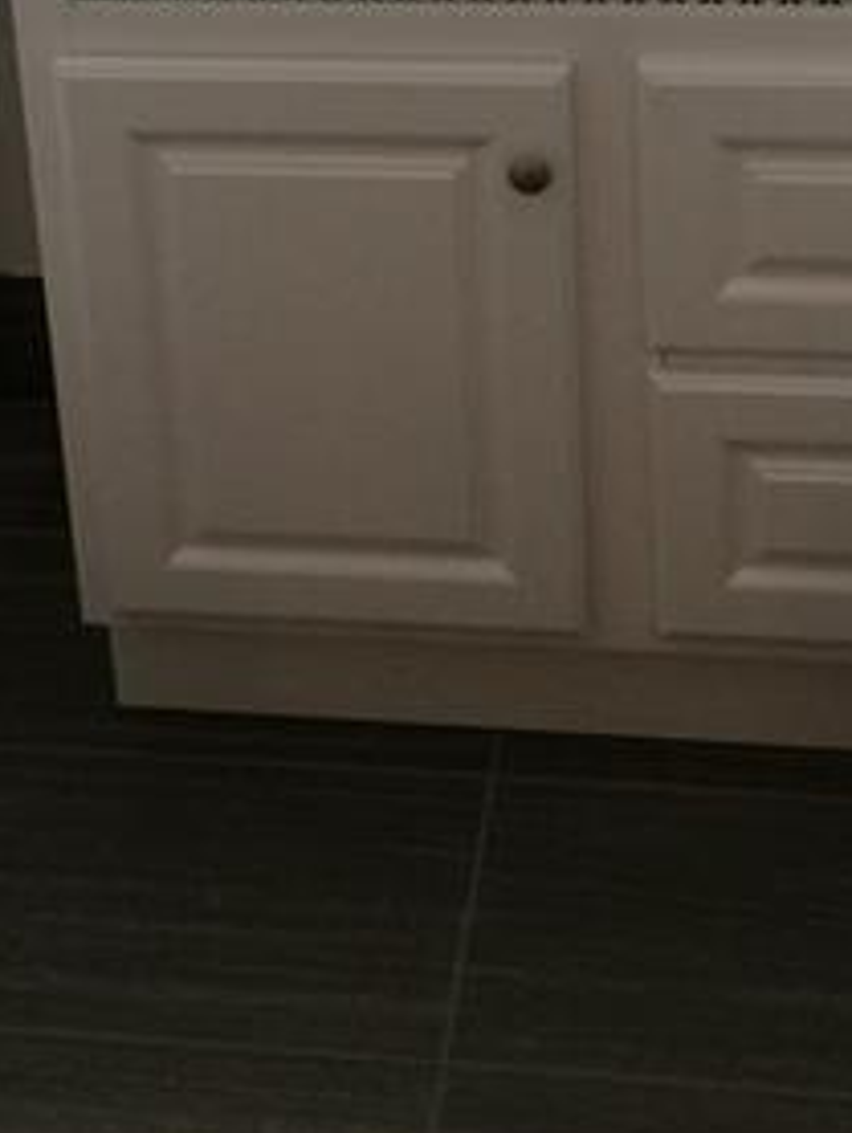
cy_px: -179
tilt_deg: -19.6
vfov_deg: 22.7
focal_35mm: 80
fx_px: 2621
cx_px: 351
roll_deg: +5.1
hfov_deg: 18.4
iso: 40
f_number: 2.2
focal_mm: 4.15
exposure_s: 1/30
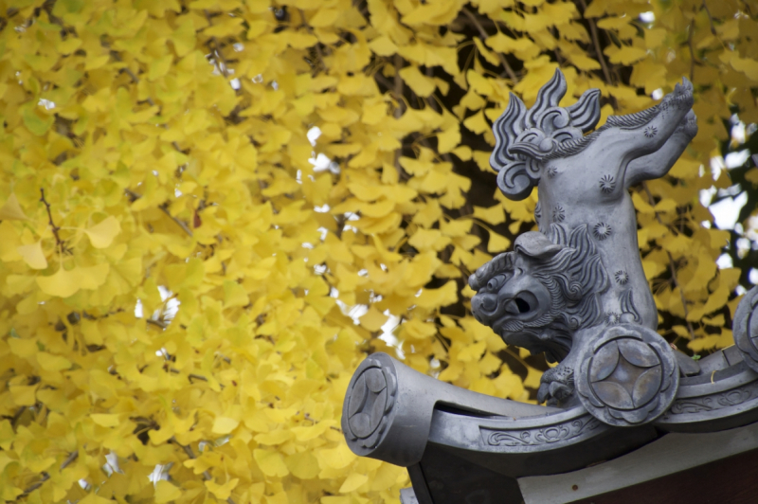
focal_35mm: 420
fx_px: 8836
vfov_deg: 3.3
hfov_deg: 4.9
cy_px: 252
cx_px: 379
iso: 500
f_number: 6.3
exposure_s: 1/250
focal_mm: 280
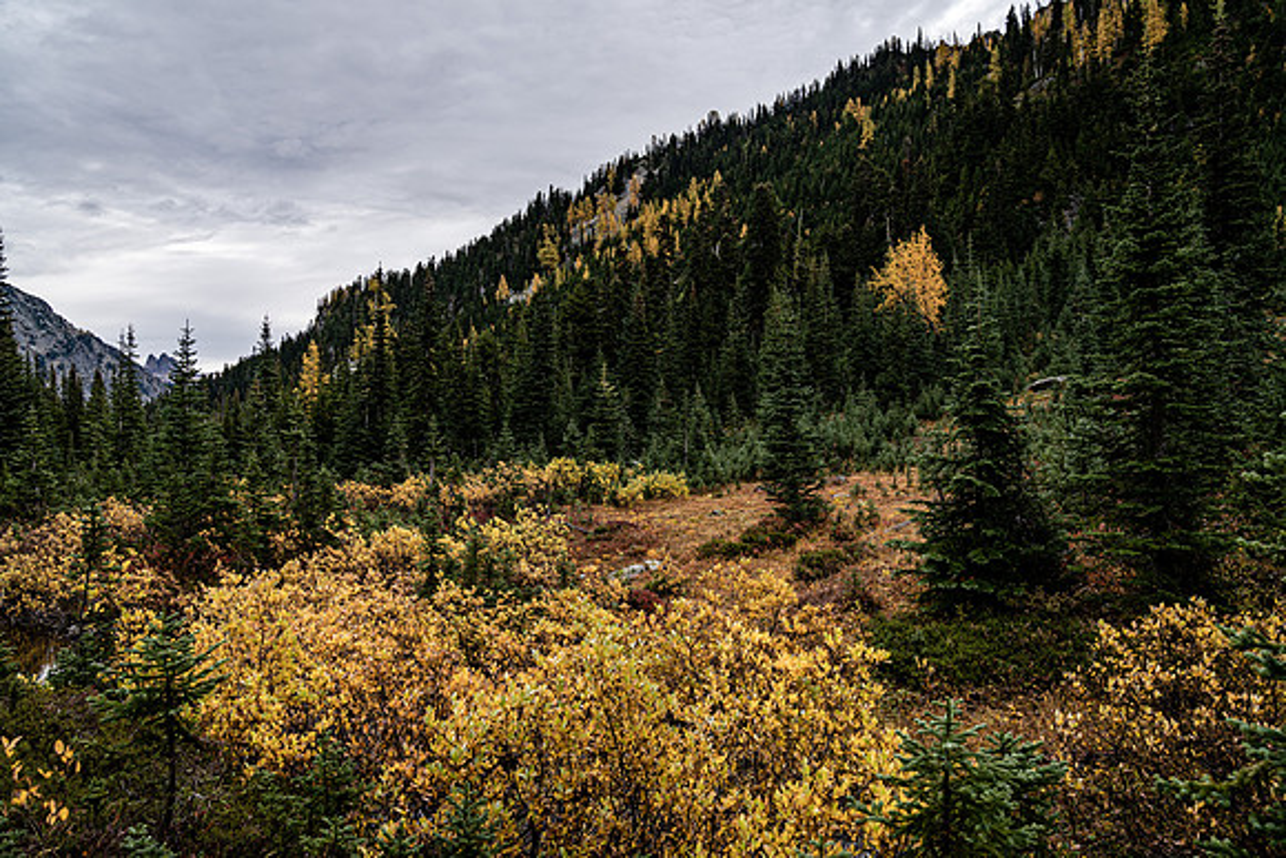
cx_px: 643
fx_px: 857
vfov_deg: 53.2
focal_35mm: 24
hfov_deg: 73.7
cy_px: 429
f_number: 4.5
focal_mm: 24
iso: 100
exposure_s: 1/400
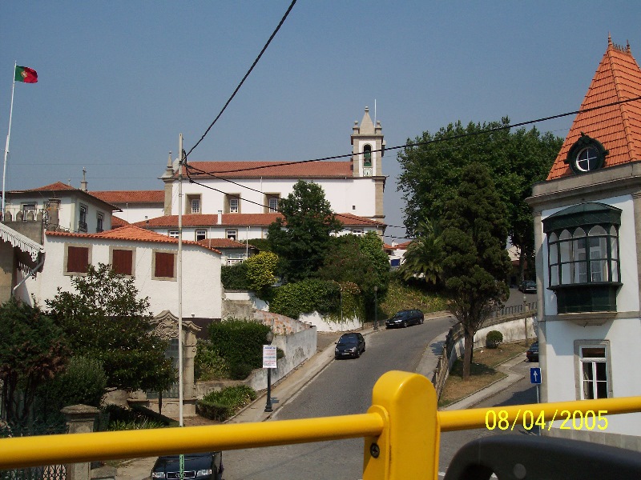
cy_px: 240
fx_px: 704
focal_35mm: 38
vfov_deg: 37.7
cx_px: 320
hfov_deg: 49.0
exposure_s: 1/1000
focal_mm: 8
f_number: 4.8
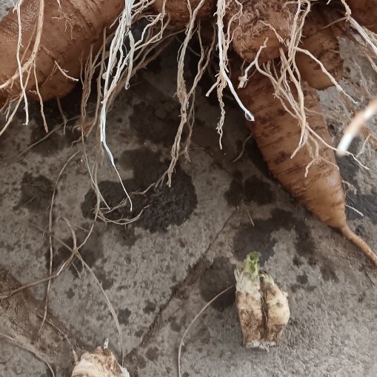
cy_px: 0
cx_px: 154
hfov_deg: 33.9
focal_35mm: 50
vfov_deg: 31.5
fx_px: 616
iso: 774
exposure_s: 1/100
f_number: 1.8
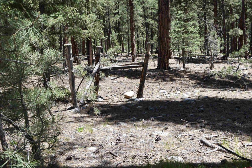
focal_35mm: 37
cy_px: 83
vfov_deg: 35.9
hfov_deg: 51.9
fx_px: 259
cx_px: 124
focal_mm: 24
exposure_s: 1/250
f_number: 8
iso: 200
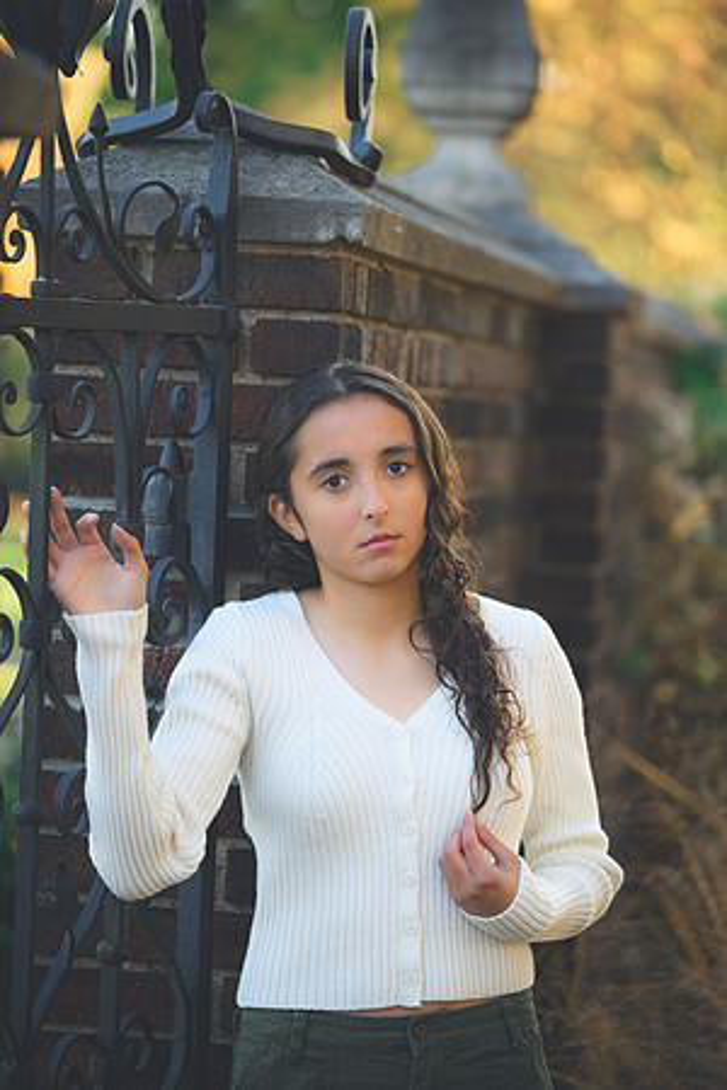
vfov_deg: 15.8
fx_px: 3938
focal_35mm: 130
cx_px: 364
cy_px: 545
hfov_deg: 10.5
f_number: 2.8
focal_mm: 130
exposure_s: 1/250
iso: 360
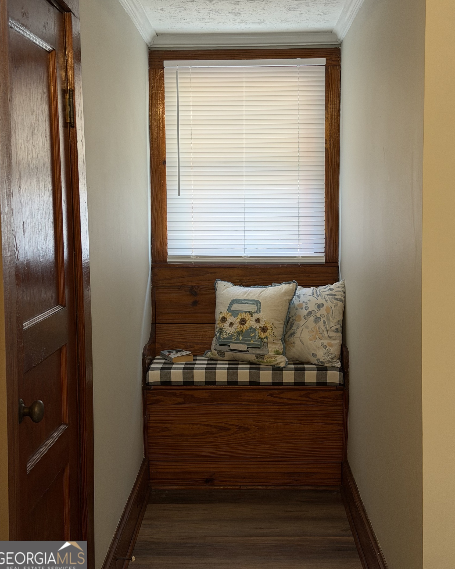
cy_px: 262
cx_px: 227
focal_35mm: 51
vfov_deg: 36.6
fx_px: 859
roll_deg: +0.6
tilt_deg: -4.7
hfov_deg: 29.7
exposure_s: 1/120
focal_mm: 6.76
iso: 80
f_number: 1.78
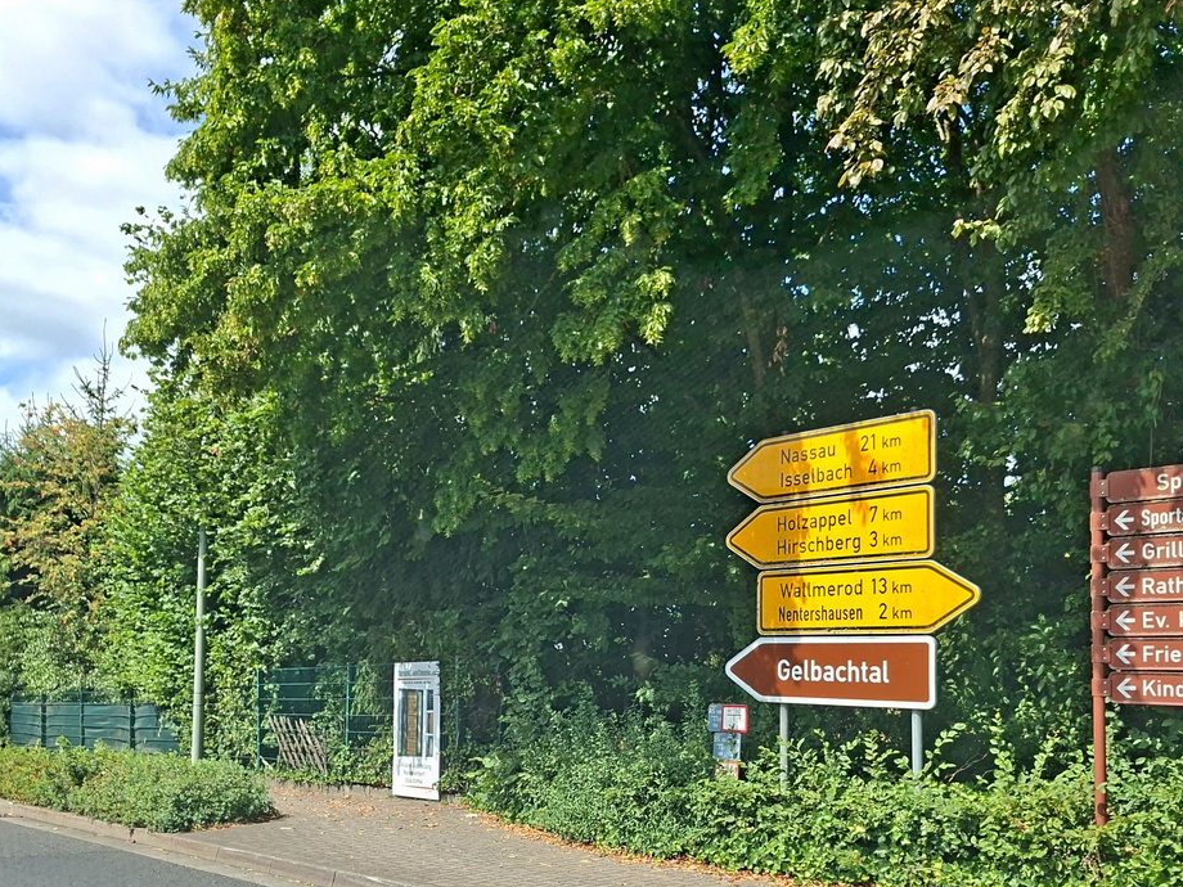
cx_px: 612
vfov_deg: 46.6
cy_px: 523
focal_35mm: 30
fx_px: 1025
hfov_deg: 59.9
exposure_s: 1/840
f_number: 1.8
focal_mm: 5.54
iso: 50
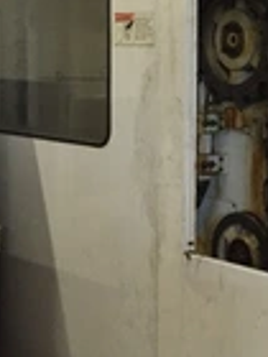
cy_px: 94
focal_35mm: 83
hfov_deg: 16.5
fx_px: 857
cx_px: 380
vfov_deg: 23.3
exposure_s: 1/33
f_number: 2.2
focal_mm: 4.15
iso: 250
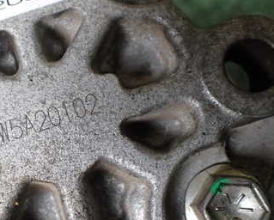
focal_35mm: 55
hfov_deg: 33.0
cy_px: 101
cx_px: 50
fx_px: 447
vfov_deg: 27.7
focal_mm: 5.4
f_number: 2.3
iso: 400
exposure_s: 1/125
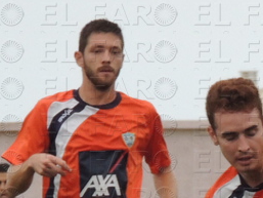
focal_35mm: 1293
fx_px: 9828
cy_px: 317
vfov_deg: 1.2
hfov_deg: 1.5
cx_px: 402
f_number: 4.8
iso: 640
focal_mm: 57.9
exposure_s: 1/400
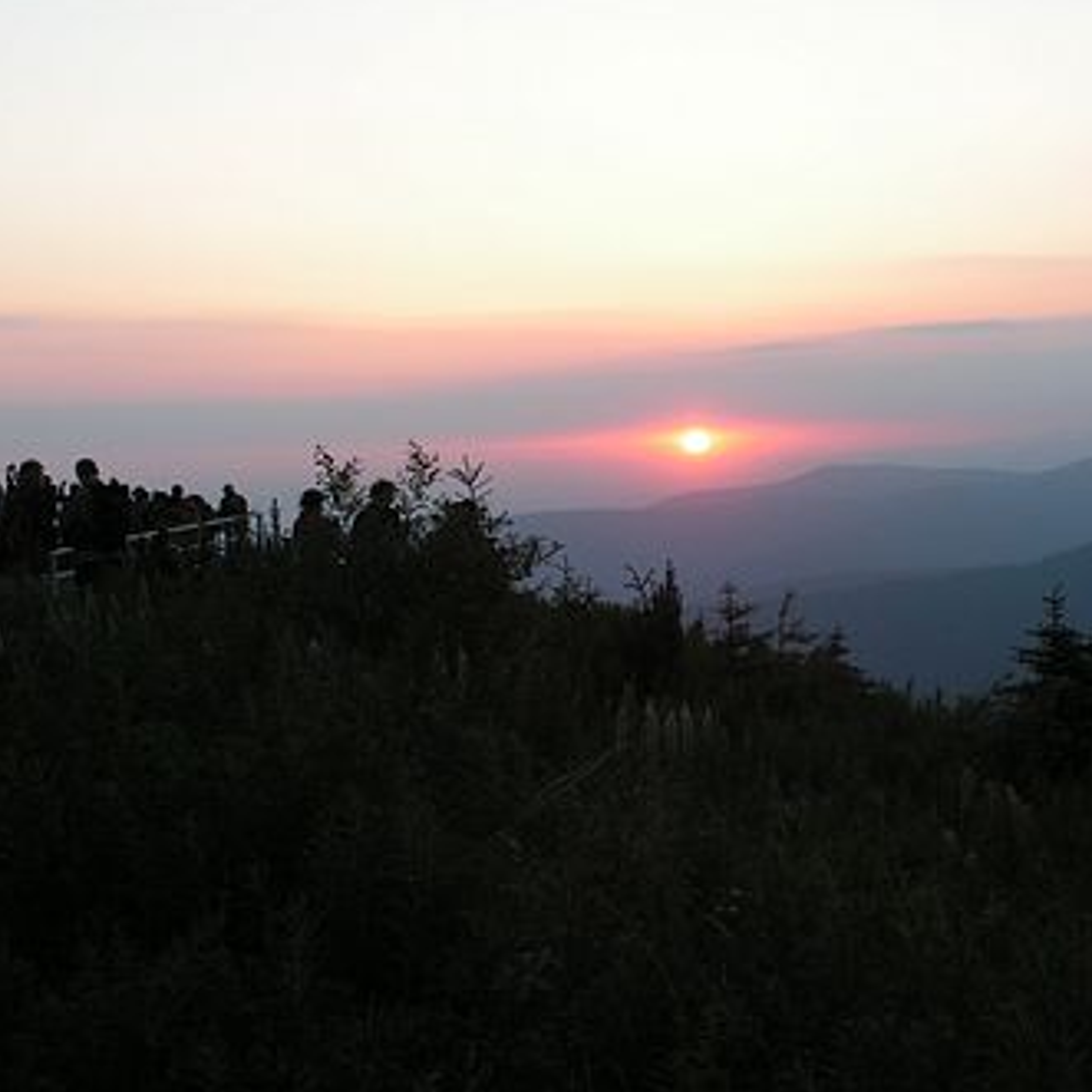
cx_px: 676
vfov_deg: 26.1
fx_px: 2356
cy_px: 543
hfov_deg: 26.0
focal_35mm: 66
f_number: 3.2
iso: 64
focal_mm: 9.2
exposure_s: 1/60
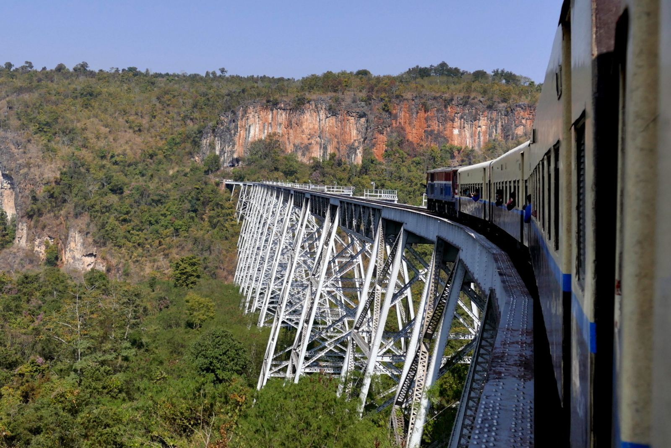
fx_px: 839
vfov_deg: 29.9
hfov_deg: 43.6
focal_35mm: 45
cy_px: 224
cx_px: 336
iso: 125
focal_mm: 16.24
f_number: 3.2
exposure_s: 1/3200
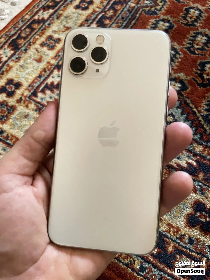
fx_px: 210
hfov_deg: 53.1
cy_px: 140
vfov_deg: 67.3
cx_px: 105
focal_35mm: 26
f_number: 1.6
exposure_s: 1/30
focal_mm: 4.2
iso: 1000
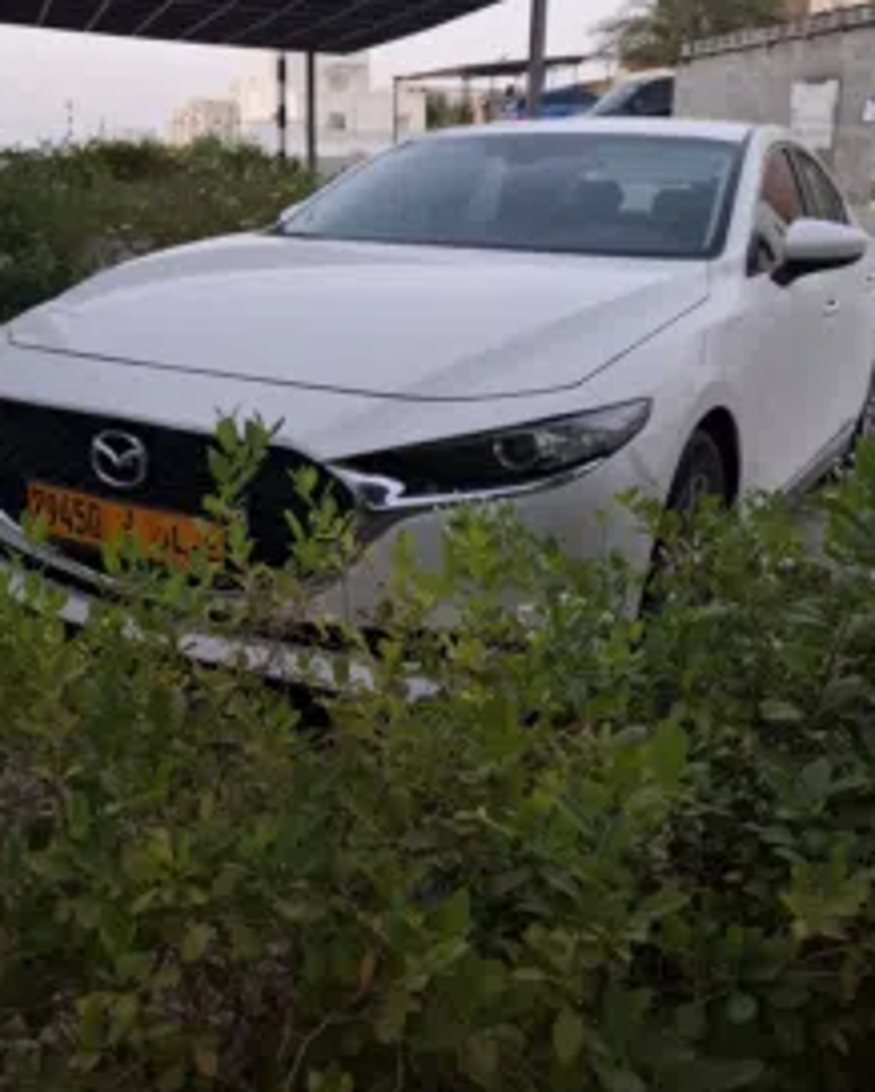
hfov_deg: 44.5
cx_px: 397
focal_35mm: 33
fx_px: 1067
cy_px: 446
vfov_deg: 53.9
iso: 250
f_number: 1.8
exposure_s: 1/100
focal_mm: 5.54
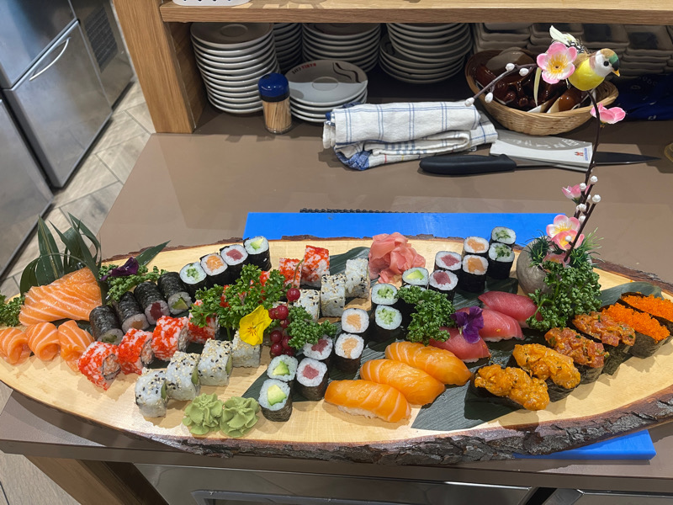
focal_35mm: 26
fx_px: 505
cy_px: 252
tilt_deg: -47.4
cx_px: 336
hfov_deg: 67.3
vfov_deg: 53.1
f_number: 1.6
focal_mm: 5.1
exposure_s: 1/50
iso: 125
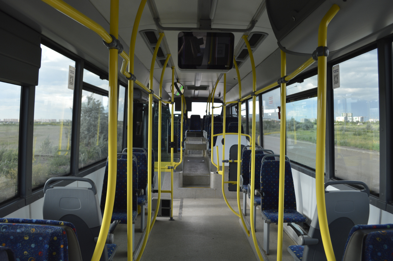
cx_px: 196
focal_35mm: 27
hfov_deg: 67.4
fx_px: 294
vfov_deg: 47.8
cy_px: 130
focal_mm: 18
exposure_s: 1/125
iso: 280
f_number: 5.6
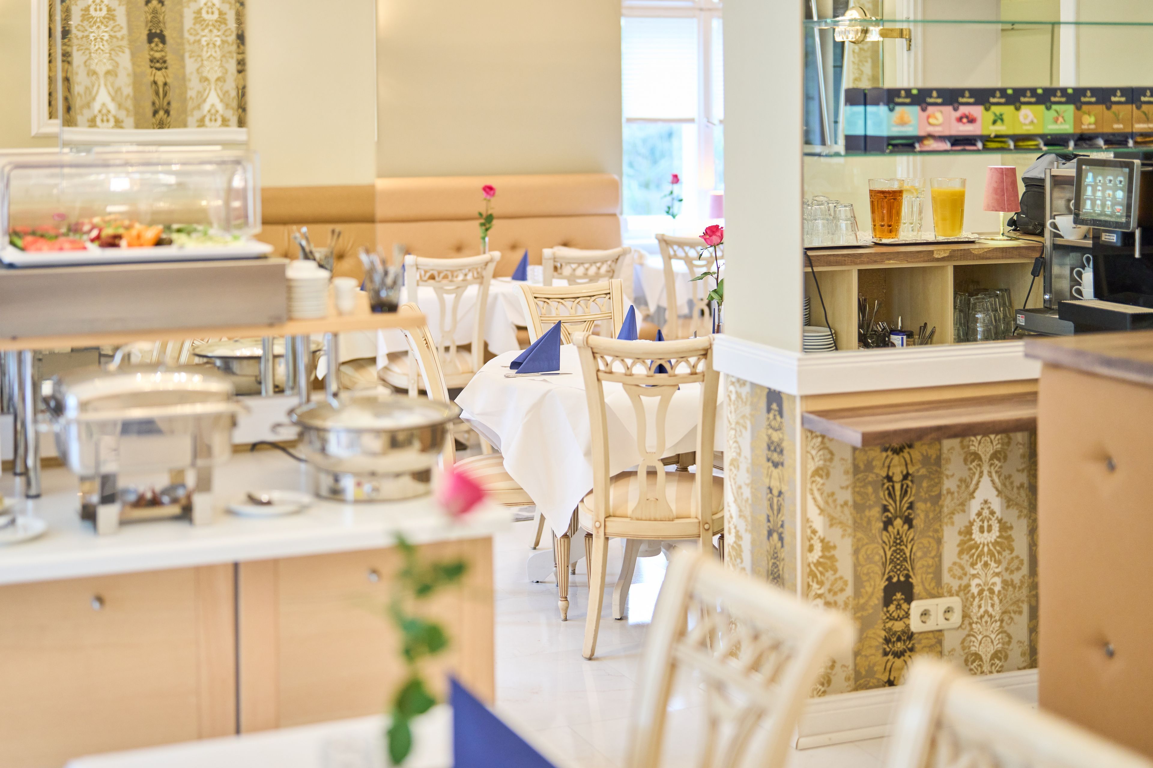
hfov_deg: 39.6
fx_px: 1601
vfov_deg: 27.0
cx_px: 576
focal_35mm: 50
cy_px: 384
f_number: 1.2
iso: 640
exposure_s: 1/200
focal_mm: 50
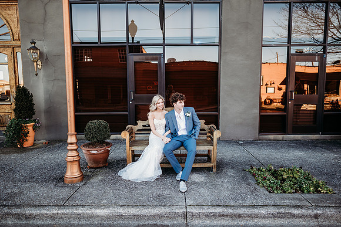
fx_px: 227
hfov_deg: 73.7
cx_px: 170
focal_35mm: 24
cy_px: 114
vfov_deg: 53.2
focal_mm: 24
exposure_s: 1/320
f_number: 2
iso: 160
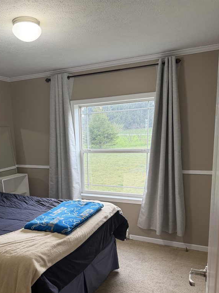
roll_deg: +3.0
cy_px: 182
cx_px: 83
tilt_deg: -10.5
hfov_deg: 46.4
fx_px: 253
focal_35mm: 30
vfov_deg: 59.2
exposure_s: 1/120
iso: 200
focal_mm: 6.76
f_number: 1.78
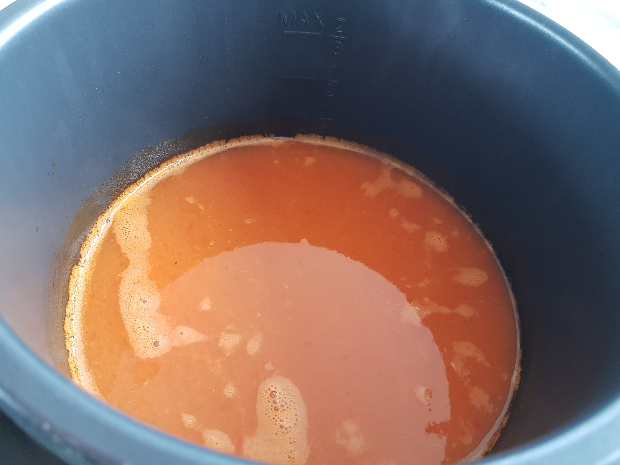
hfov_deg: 67.3
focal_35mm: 26
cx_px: 310
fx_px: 466
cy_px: 232
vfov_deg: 53.1
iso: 160
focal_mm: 4.2
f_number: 1.7
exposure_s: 1/50
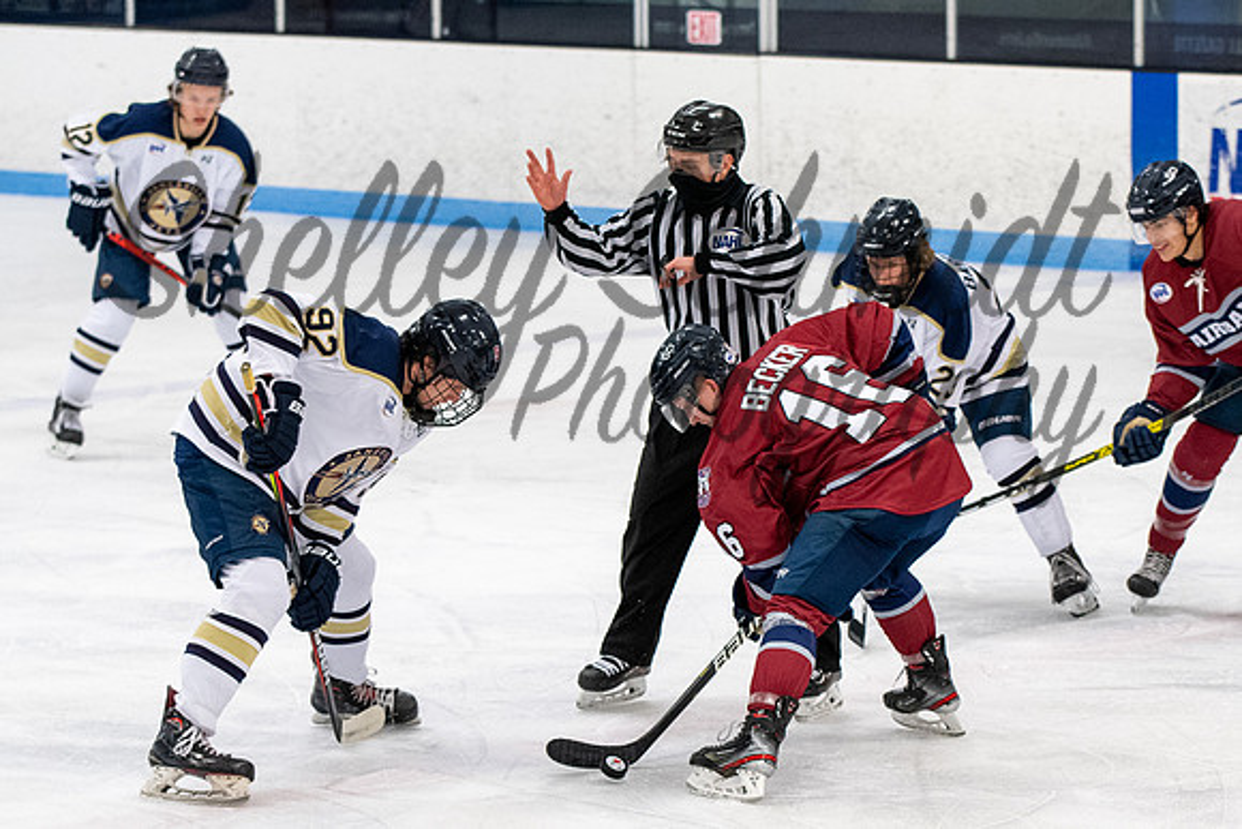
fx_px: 6469
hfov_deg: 11.0
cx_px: 689
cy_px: 456
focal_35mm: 187
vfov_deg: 7.3
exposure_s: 1/800
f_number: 3.2
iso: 2000
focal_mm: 92
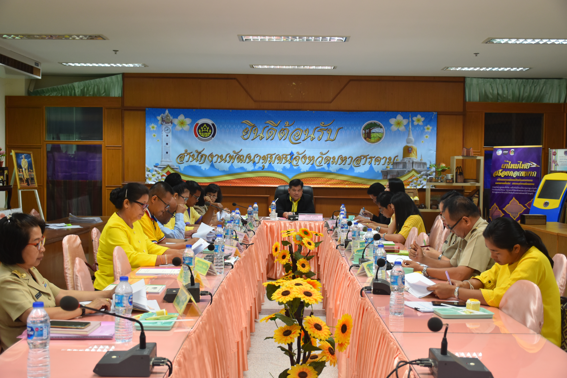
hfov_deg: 43.6
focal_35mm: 45
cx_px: 284
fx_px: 709
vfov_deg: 29.9
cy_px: 189
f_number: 4
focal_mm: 30
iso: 720
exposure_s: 1/60
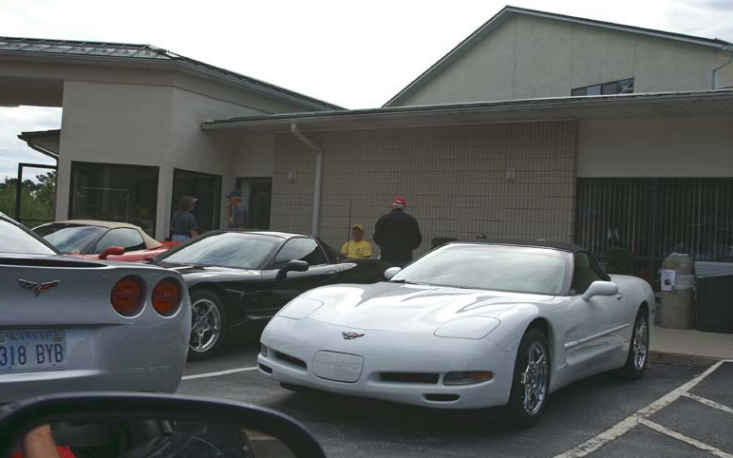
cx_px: 361
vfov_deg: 33.6
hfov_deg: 51.6
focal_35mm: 38
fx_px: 759
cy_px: 217
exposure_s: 1/250
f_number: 8
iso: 100
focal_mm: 24
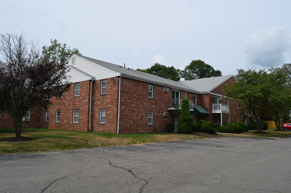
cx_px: 146
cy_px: 96
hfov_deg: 67.5
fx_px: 218
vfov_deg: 47.7
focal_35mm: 27
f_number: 8
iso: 100
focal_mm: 18
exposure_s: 1/250
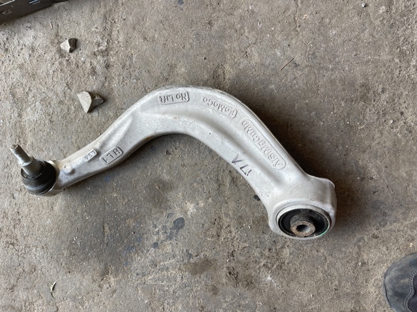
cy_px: 156
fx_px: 301
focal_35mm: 25
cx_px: 208
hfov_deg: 69.4
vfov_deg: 54.8
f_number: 1.6
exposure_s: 1/121
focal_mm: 5.1
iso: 32
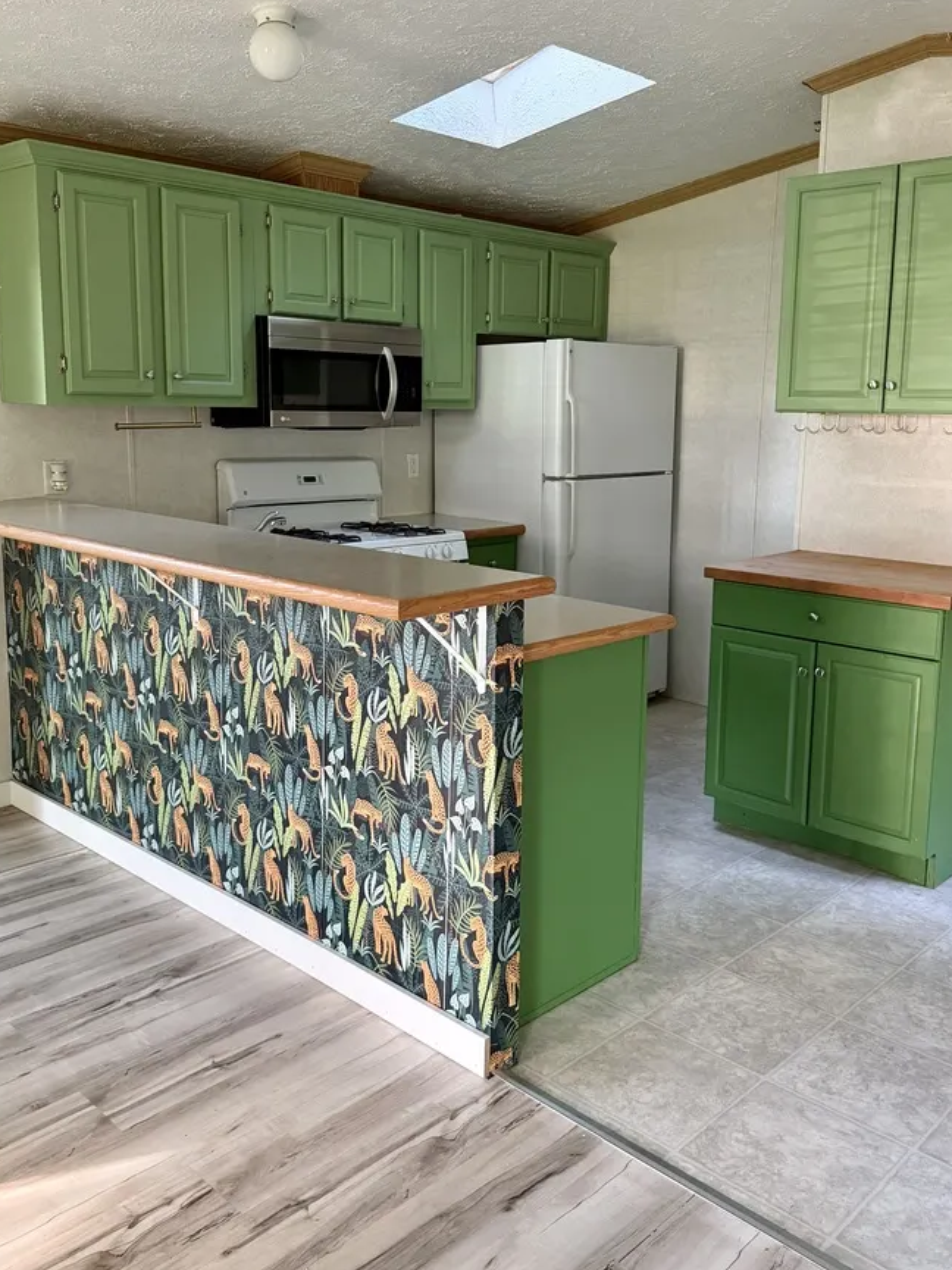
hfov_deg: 46.8
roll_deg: -1.1
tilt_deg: -10.4
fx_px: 1100
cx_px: 504
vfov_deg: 59.9
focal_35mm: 30
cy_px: 594
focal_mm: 6.76
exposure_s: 1/60
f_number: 1.78
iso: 320
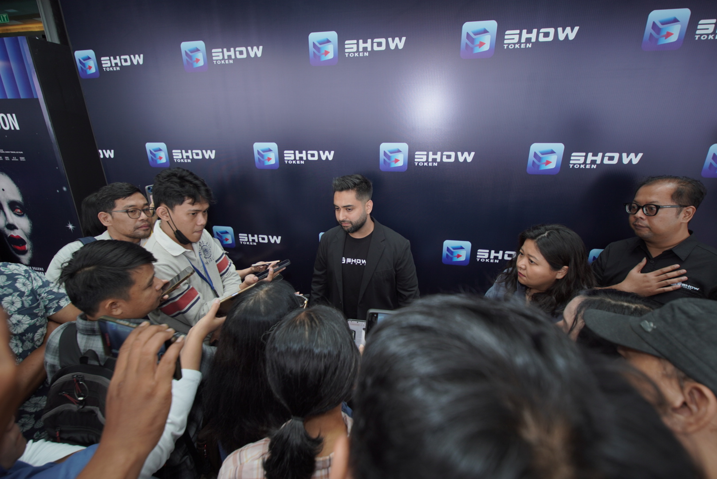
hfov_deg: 100.4
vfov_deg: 77.4
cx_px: 358
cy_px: 240
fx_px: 299
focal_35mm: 15
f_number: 2.8
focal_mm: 10
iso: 100
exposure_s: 1/125
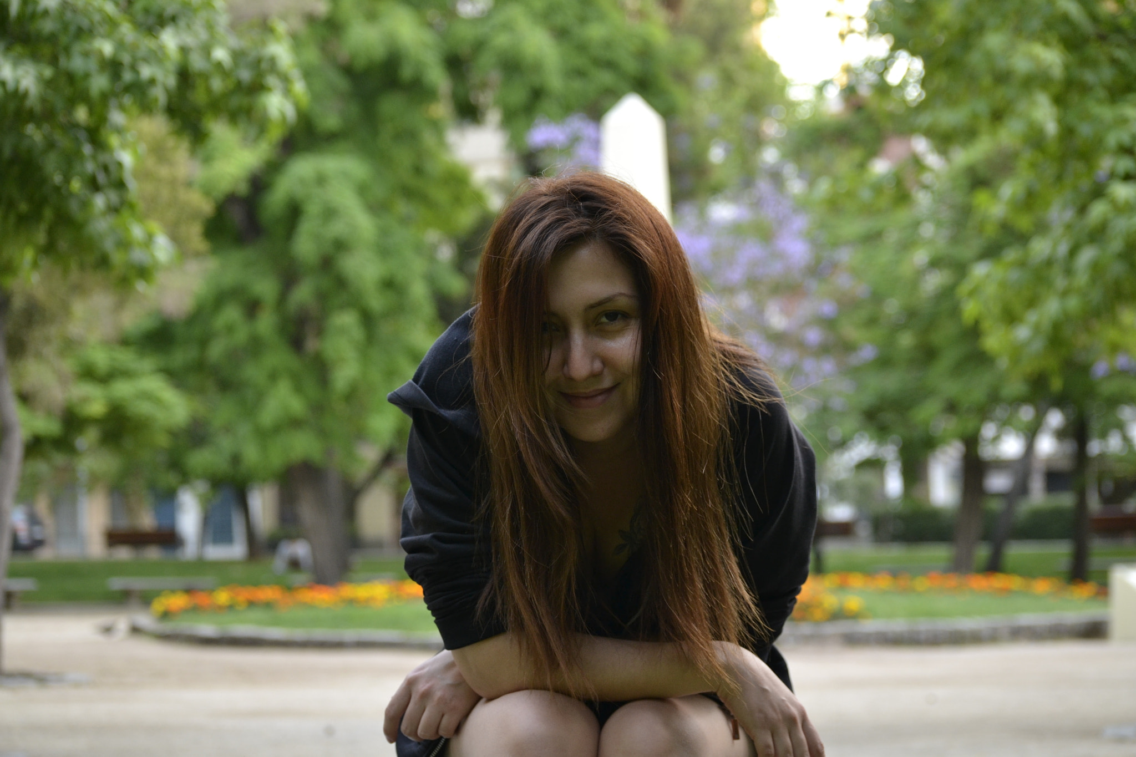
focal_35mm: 82
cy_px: 378
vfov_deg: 16.6
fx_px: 2603
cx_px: 568
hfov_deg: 24.6
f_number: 4
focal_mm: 55
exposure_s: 1/40
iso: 400
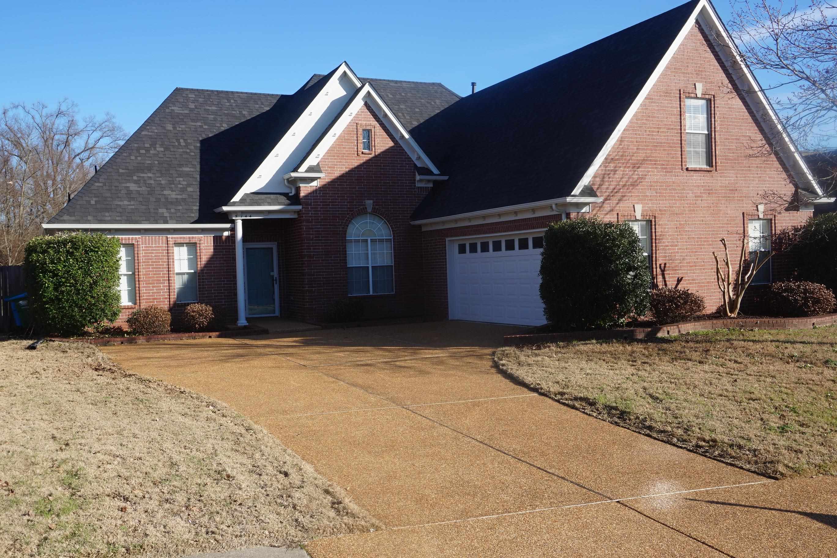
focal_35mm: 34
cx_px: 418
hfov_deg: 55.1
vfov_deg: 38.4
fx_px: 802
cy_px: 279
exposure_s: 1/80
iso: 100
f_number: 11
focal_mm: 23
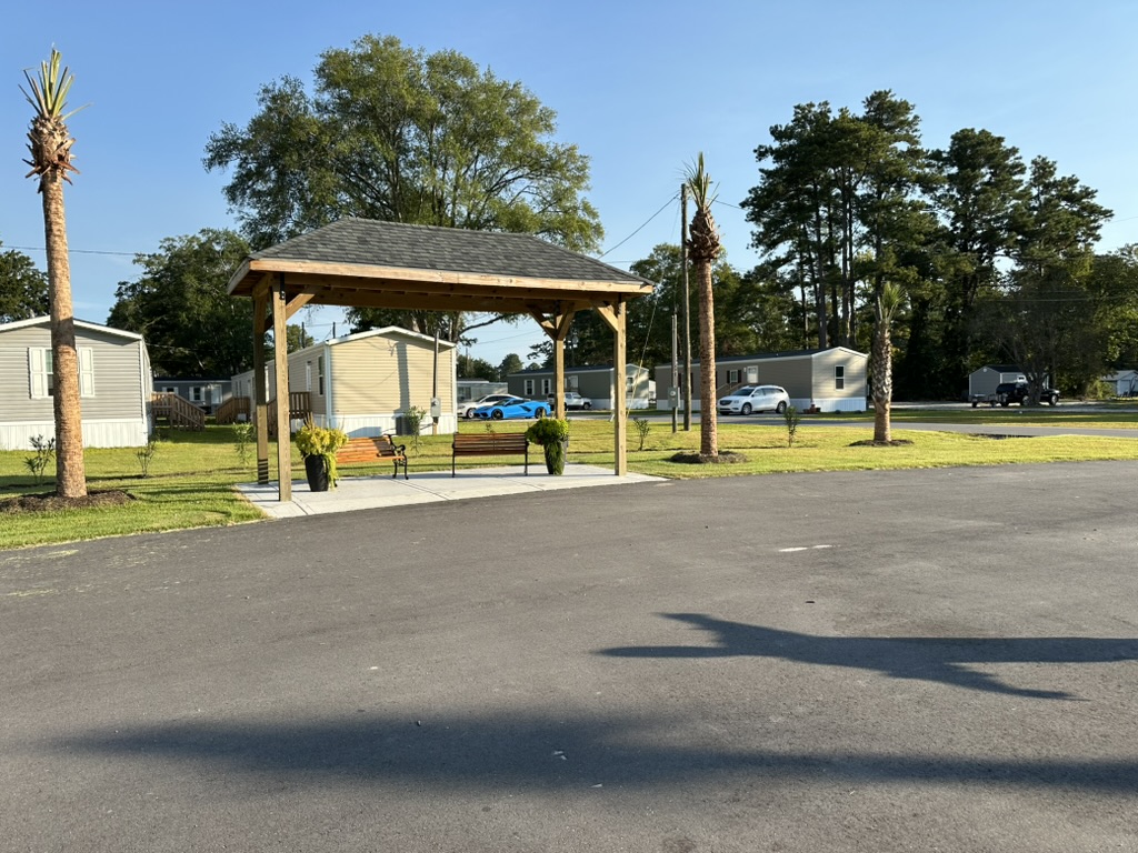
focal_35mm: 24
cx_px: 569
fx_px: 789
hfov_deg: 71.6
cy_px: 426
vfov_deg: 56.8
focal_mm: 6.86
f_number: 1.78
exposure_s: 1/2110
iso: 80
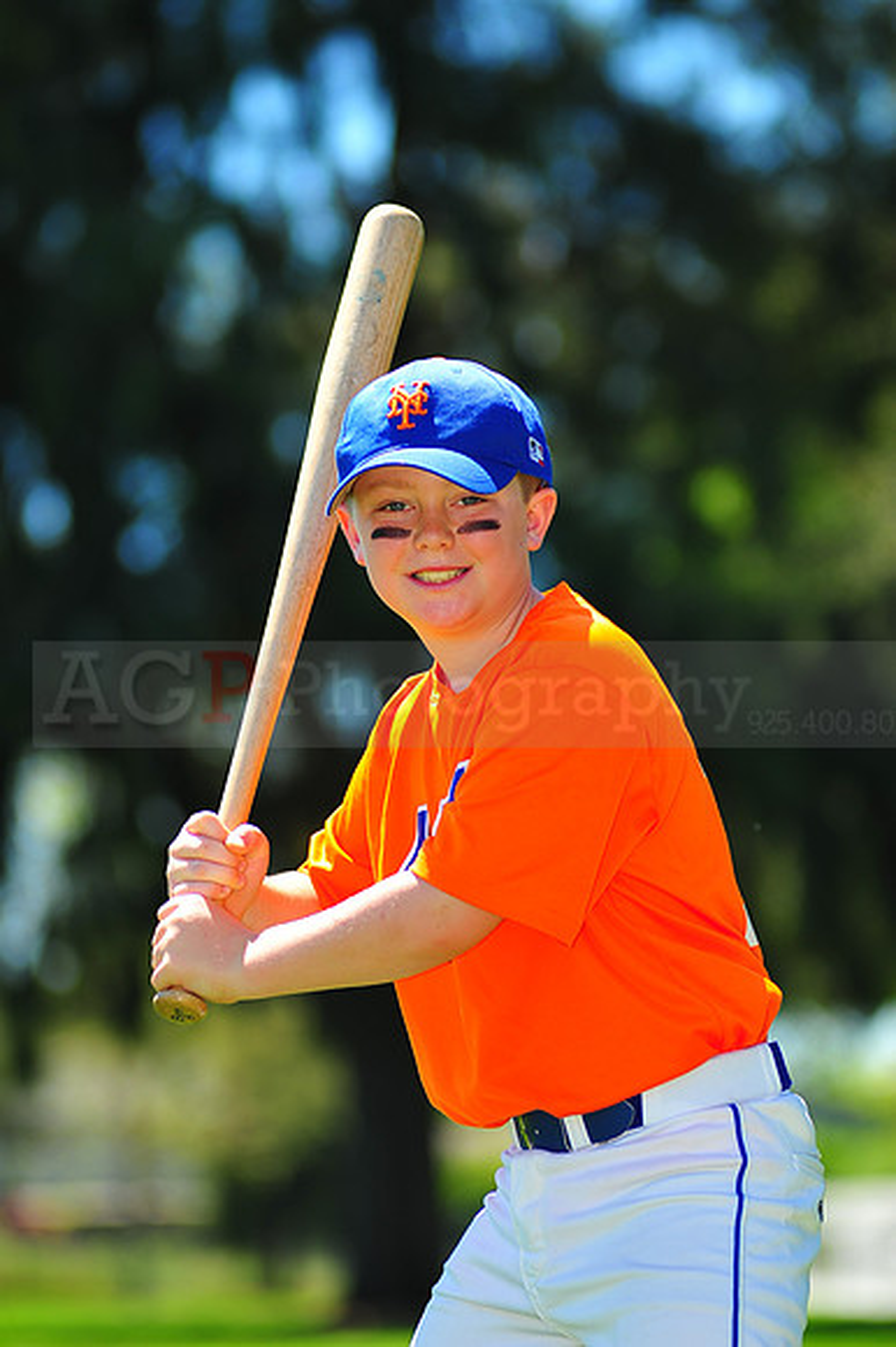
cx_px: 448
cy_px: 674
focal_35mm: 180
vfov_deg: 11.4
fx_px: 6728
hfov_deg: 7.6
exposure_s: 1/800
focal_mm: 180
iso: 200
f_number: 4
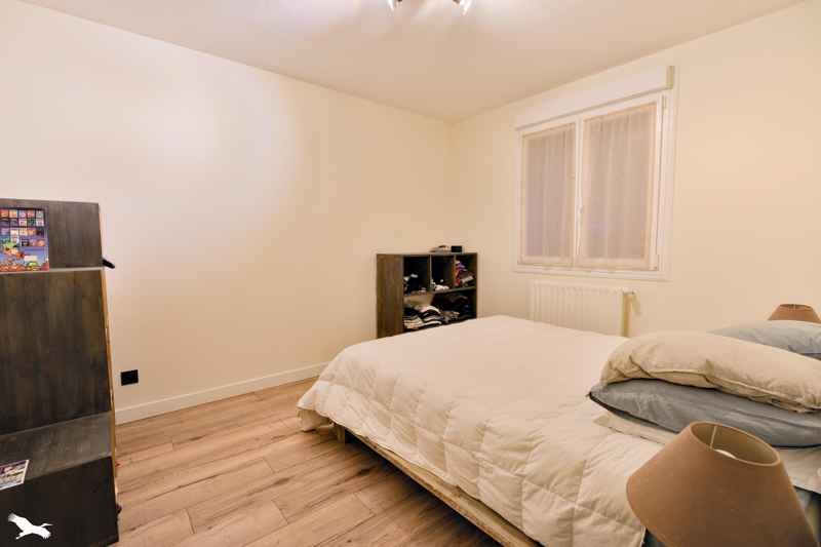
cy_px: 274
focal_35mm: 16
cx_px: 410
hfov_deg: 96.7
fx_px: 365
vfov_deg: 73.7
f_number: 8
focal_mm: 16
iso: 800
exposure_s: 1/25
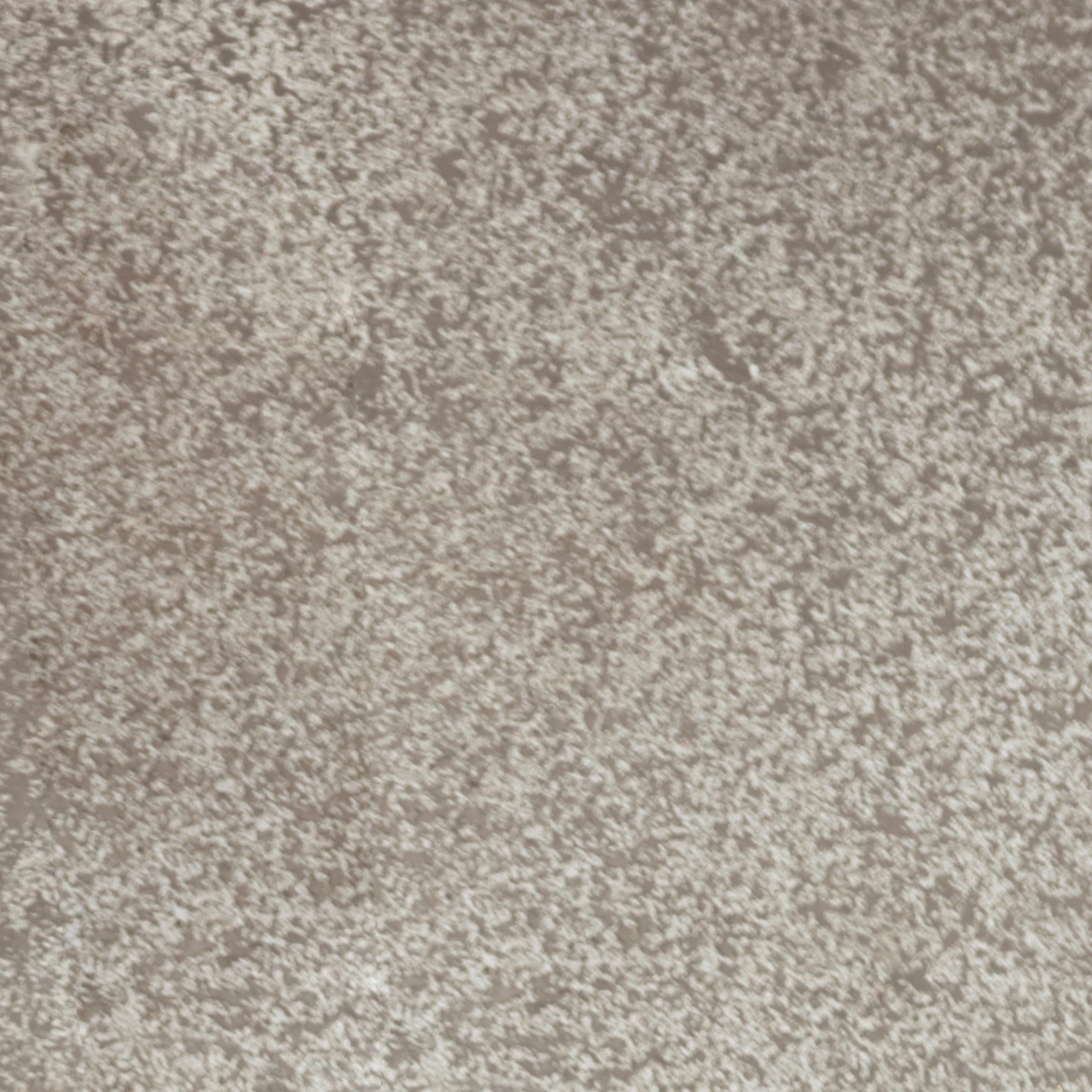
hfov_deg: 9.3
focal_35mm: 183
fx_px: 6531
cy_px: 2525
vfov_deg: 8.8
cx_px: -560
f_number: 3.5
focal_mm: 35
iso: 100
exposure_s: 1/200
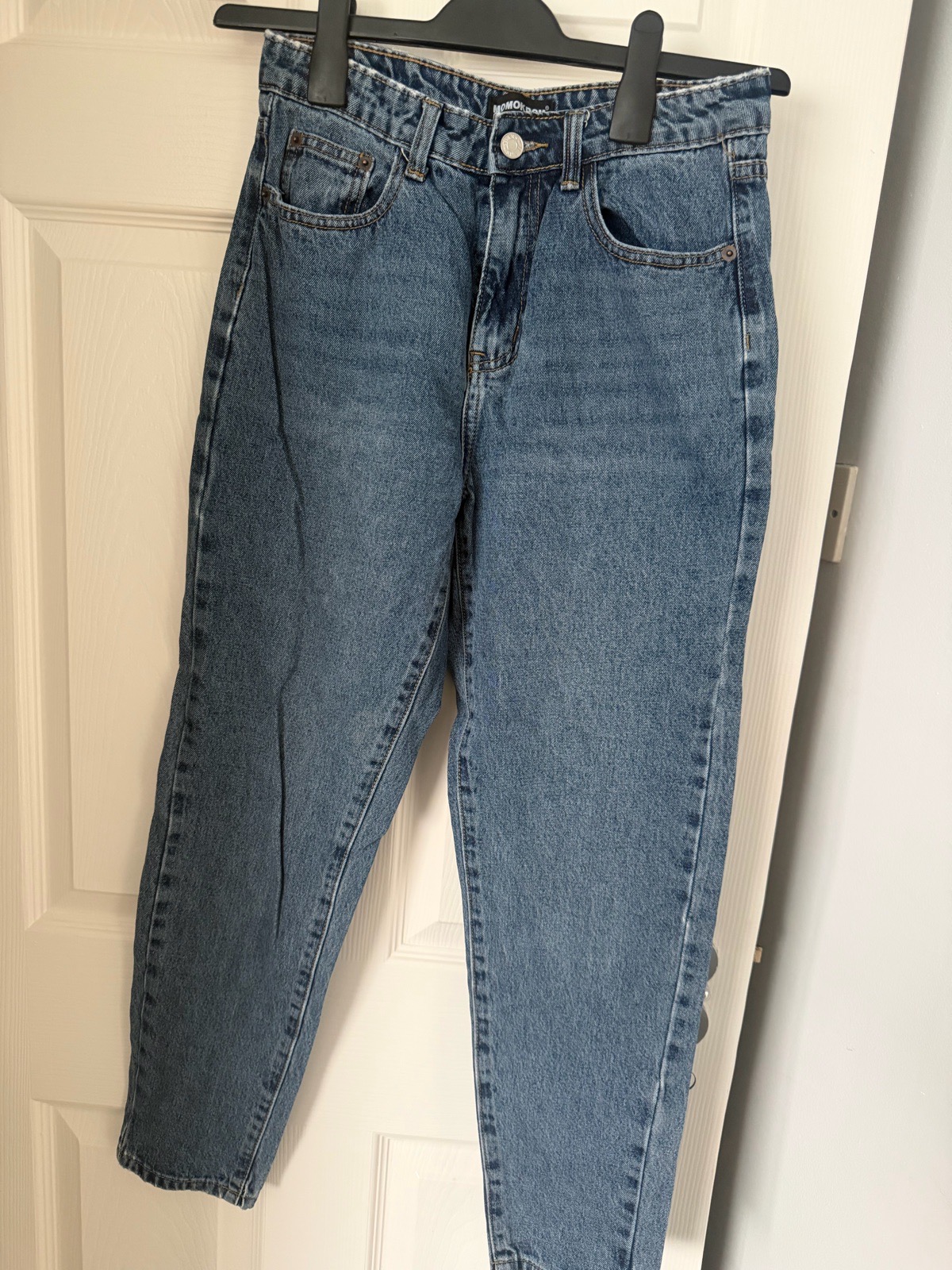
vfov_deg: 71.6
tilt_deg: -12.6
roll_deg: -4.7
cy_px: 635
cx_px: 476
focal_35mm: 24
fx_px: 880
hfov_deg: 56.8
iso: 500
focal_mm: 6.76
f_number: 1.78
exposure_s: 1/60
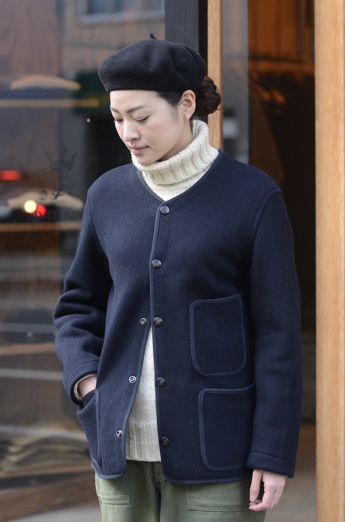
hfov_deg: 10.7
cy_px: 261
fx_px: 1841
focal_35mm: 128
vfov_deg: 16.1
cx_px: 172
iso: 320
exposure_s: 1/80
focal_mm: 85
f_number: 2
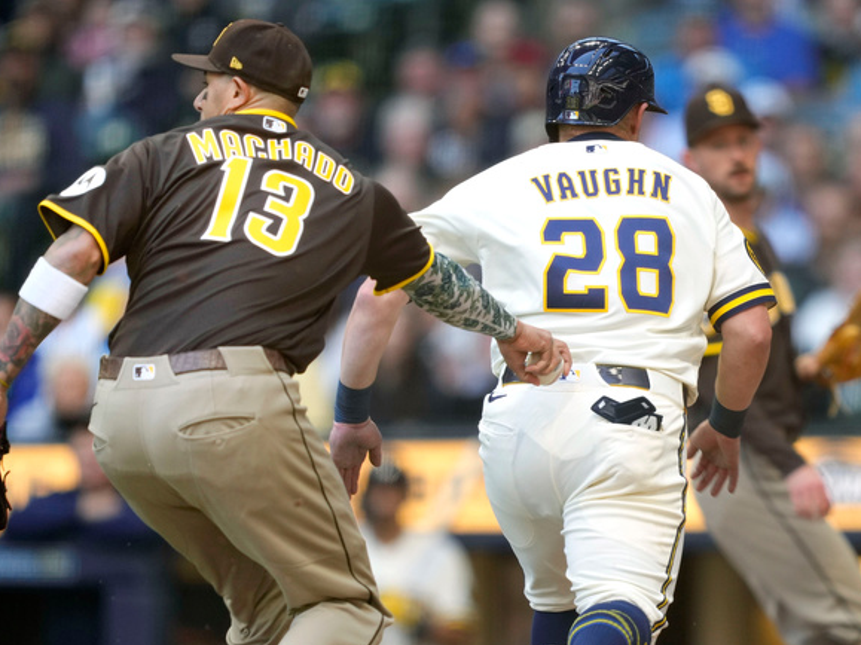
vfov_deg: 2.2
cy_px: 376
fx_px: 16910
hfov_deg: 2.9
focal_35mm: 680
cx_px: 549
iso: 640
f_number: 2.8
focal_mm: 400
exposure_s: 1/1000
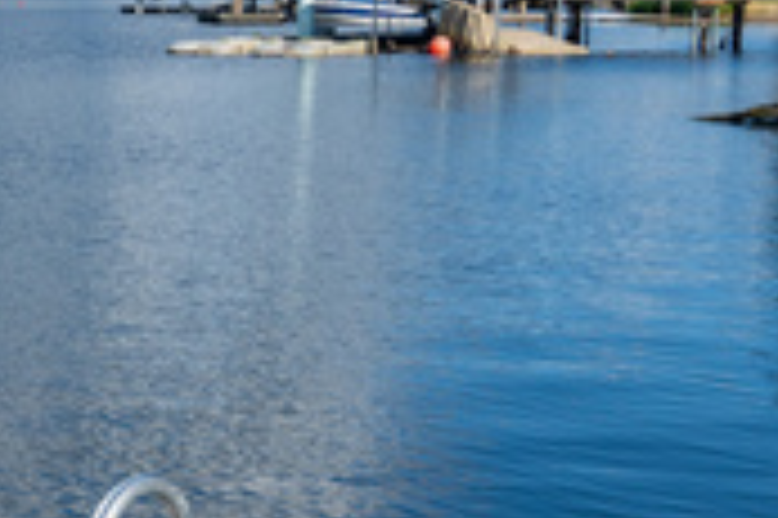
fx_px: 2245
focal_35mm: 104
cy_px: 320
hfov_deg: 18.7
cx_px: -130
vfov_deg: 13.1
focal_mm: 20
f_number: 10
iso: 100
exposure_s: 1/160
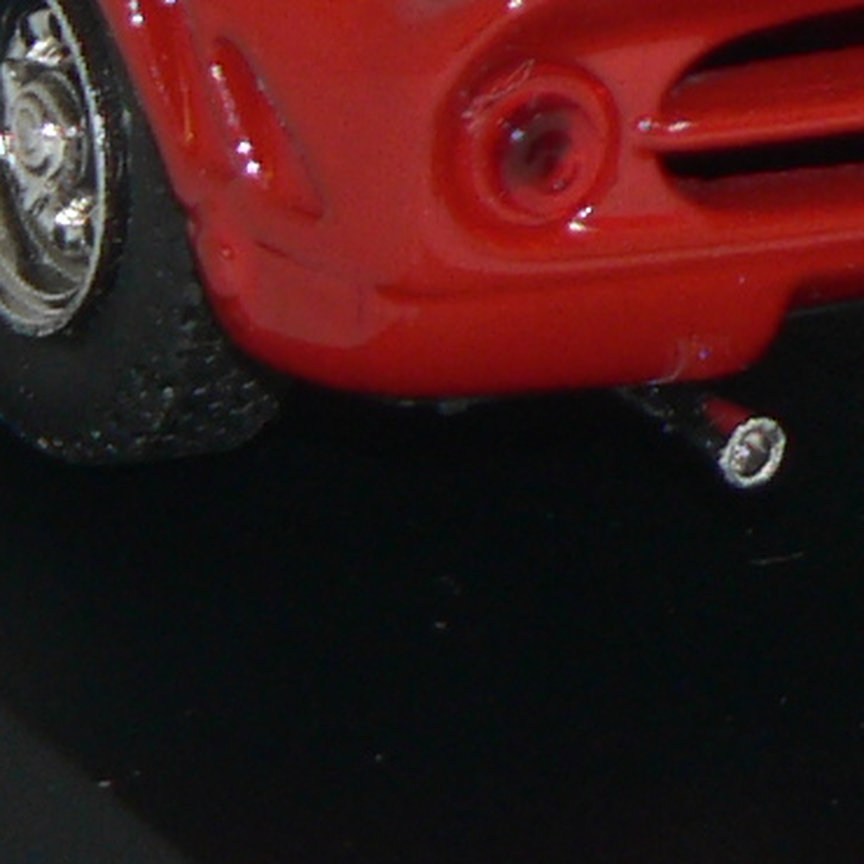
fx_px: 22478
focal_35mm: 796
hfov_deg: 2.2
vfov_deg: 2.2
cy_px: -243
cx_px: 453
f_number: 3.2
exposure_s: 1/60
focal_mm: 21.6
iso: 80
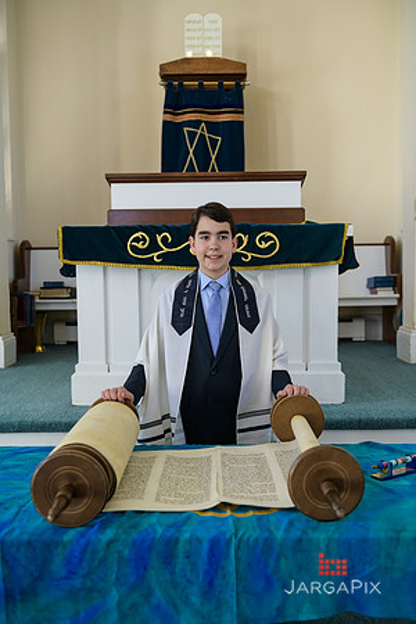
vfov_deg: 50.7
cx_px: 208
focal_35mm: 38
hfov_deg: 35.1
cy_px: 312
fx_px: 659
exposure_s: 1/125
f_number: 3.2
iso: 400
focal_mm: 38
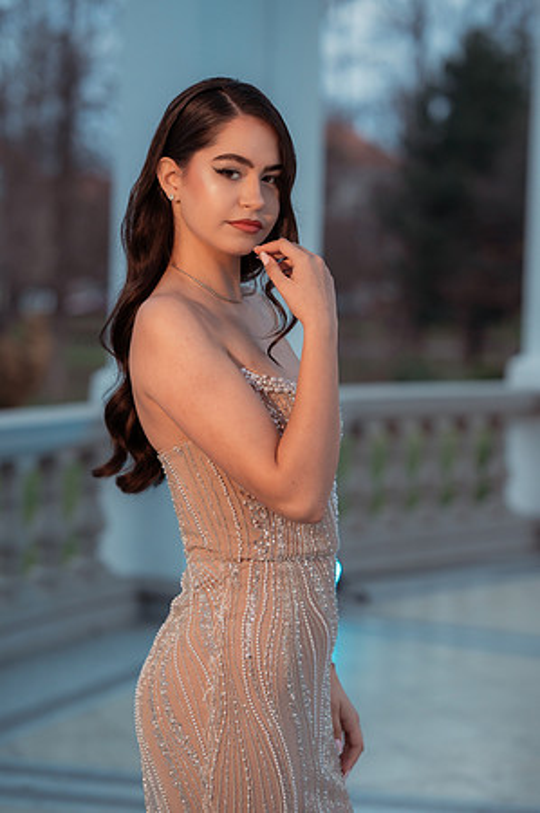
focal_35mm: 85
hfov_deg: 16.0
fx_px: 1917
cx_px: 270
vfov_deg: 23.9
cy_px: 406
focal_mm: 85
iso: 1600
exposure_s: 1/250
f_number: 2.8
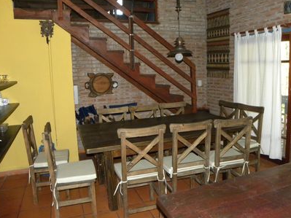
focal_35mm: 30
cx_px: 160
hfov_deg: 59.9
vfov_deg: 46.7
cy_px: 99
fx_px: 252
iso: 400
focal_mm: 4.6
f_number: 2.8
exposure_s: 1/30
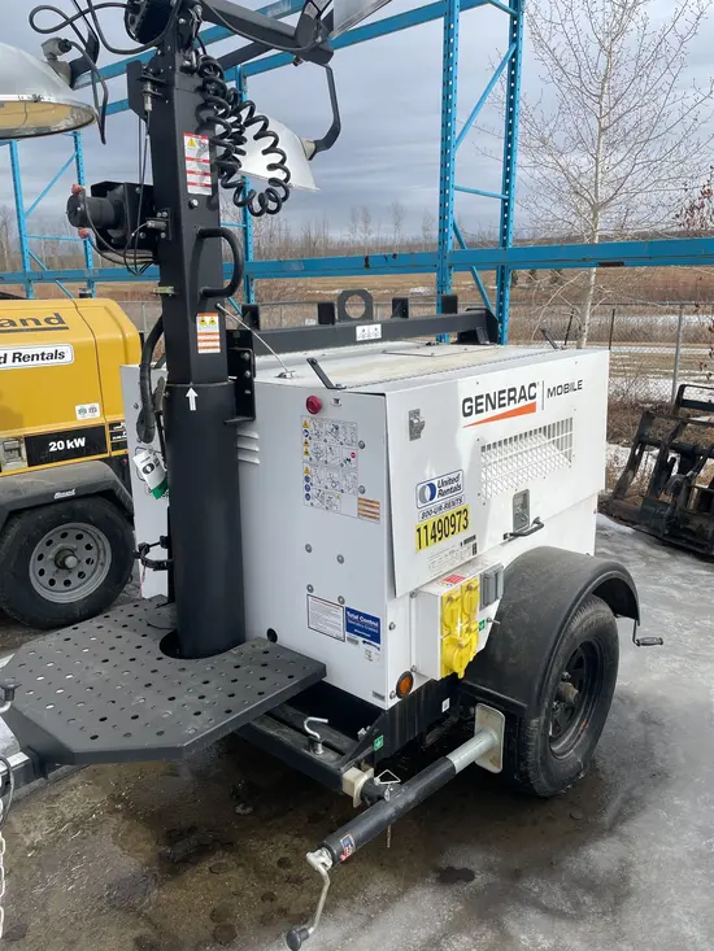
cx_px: 357
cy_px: 476
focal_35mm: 26
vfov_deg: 67.3
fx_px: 715
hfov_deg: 53.1
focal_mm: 4.2
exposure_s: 1/3610
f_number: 1.6
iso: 32
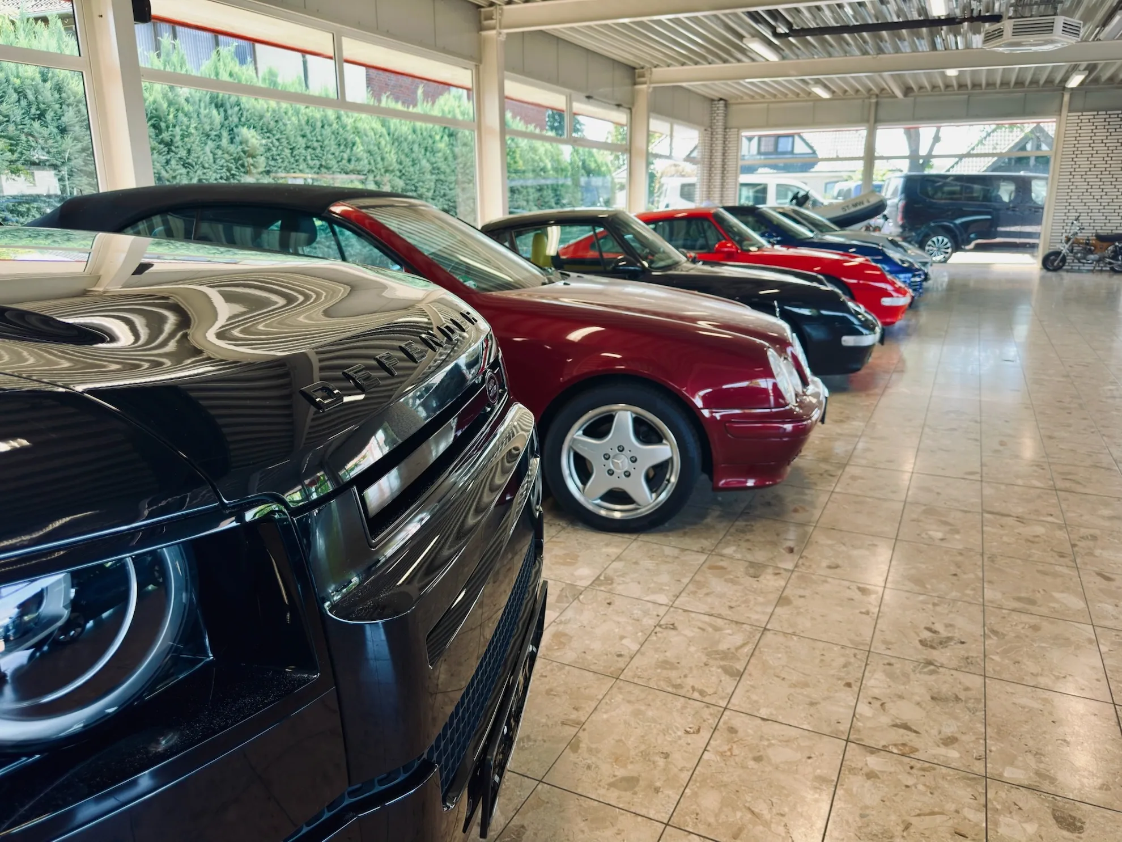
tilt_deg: -14.5
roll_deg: +0.7
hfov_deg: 71.6
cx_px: 561
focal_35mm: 24
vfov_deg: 56.8
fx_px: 778
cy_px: 421
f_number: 1.78
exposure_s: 1/121
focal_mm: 6.86
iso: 80
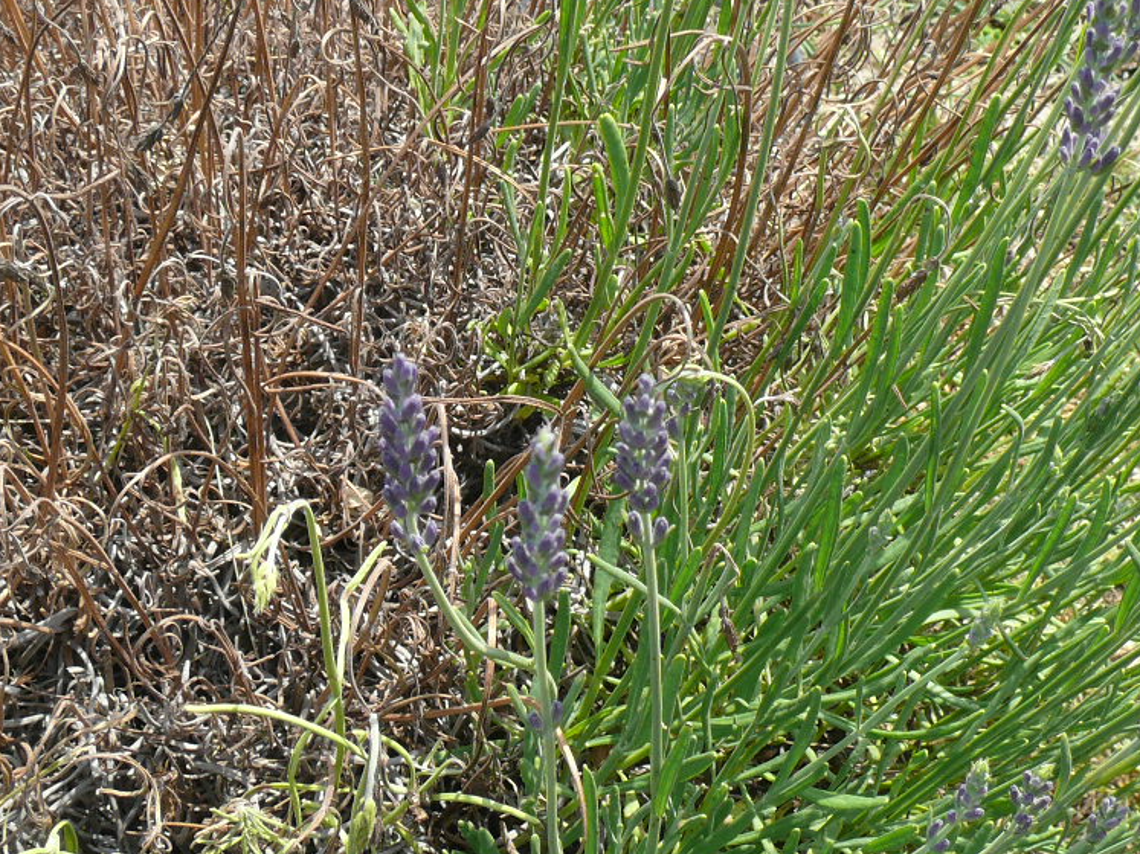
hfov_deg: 26.0
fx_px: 2470
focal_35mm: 75
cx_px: 511
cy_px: 380
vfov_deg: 19.6
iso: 100
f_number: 4.5
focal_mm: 7.4
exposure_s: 1/250
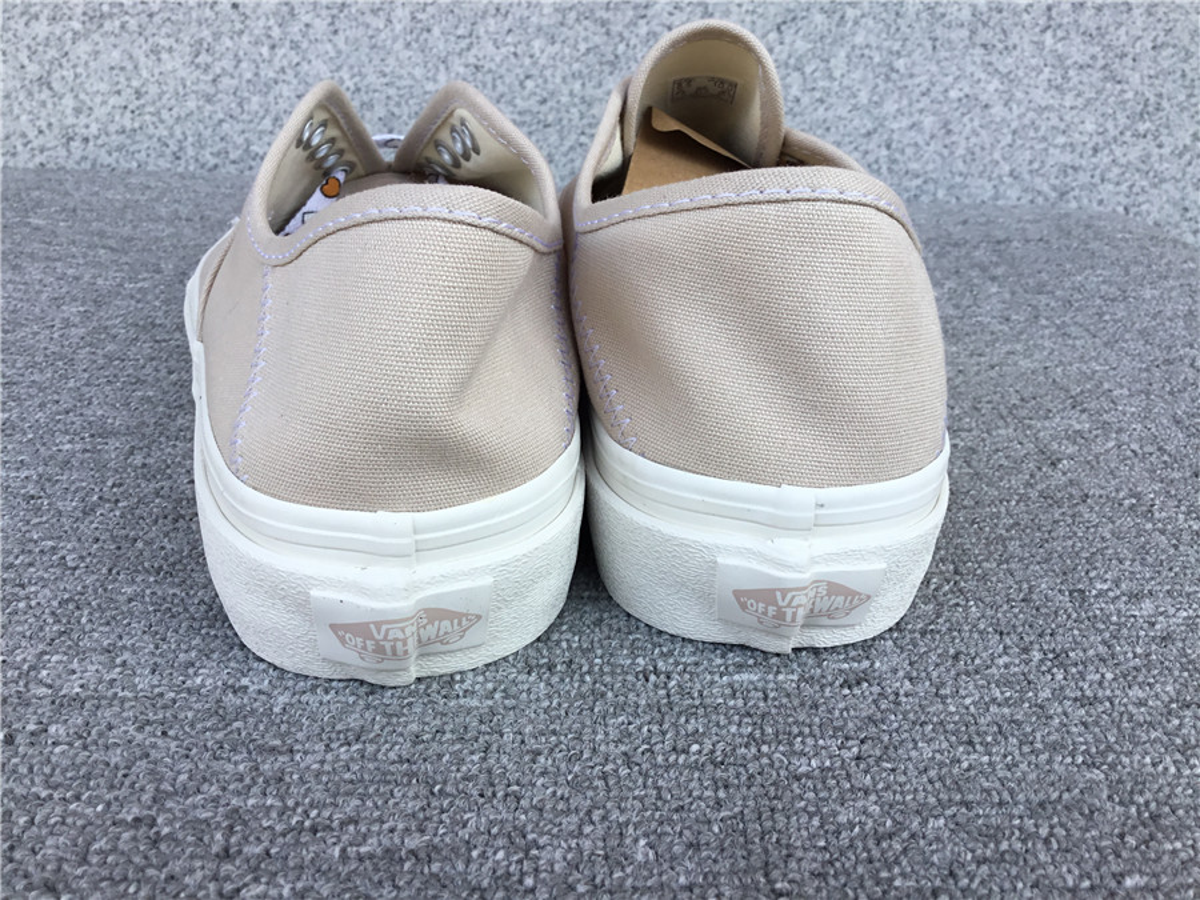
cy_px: 450
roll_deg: -2.9
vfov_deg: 45.4
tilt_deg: -24.0
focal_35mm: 31
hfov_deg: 58.4
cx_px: 600
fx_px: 1075
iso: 25
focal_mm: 3.3
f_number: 2.4
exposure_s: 1/319
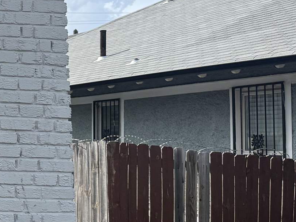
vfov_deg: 16.2
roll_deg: -2.1
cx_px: -208
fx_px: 778
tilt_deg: +3.7
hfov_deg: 18.0
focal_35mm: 91
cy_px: 103
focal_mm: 6.76
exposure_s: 1/3279
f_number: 1.78
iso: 100
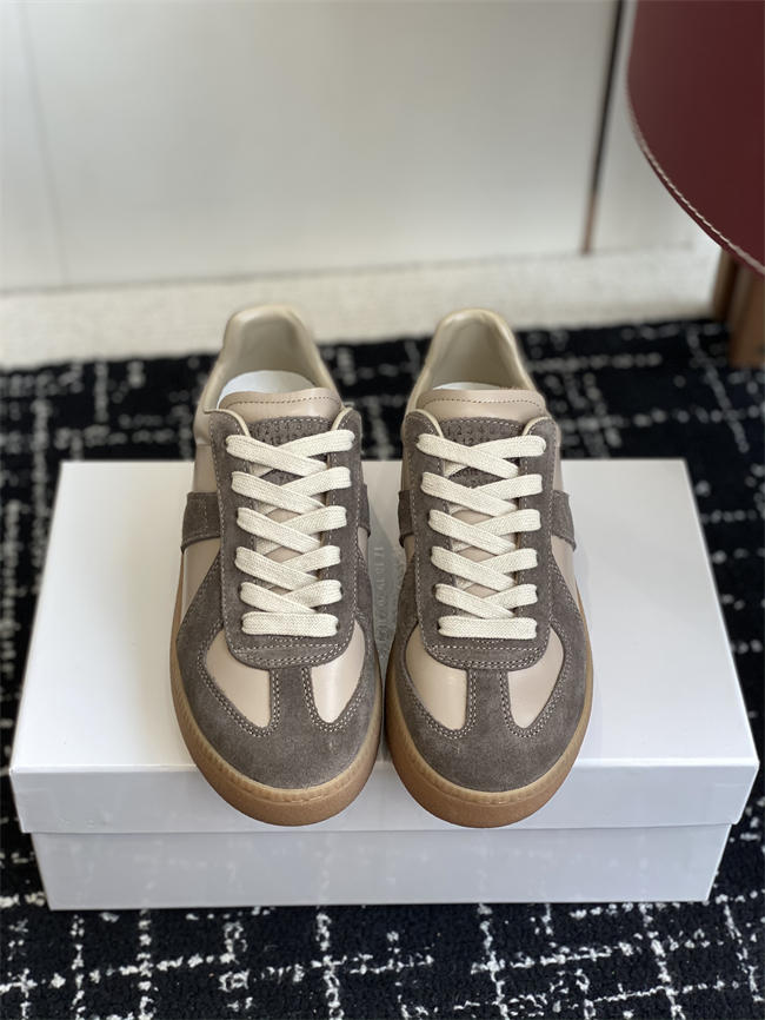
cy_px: 510
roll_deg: -1.5
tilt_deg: -43.5
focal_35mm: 52
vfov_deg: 36.8
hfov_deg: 28.0
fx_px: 1531
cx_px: 382
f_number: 2
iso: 25
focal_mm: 6
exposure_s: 1/122
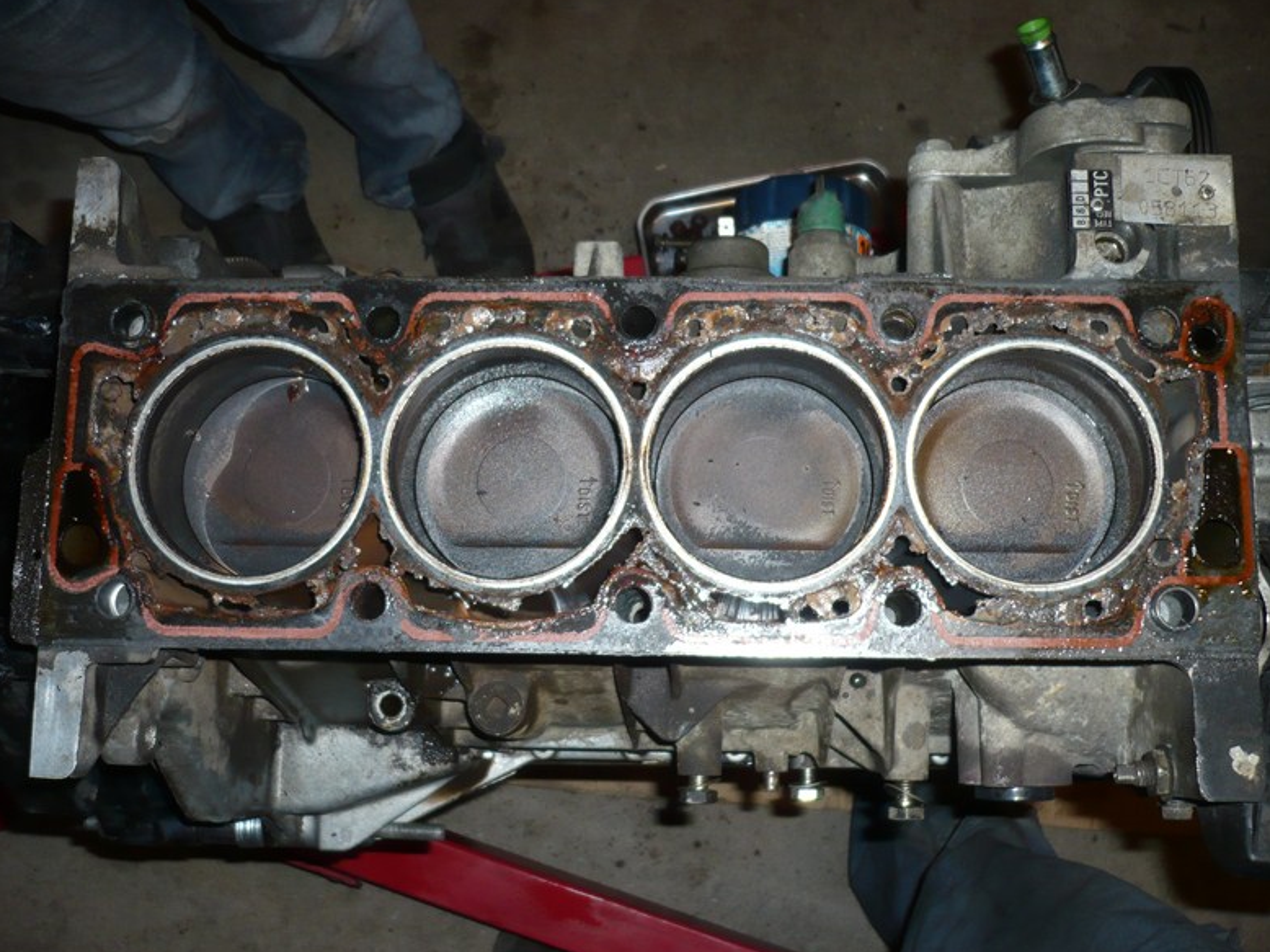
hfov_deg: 51.4
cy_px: 482
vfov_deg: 39.6
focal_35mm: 36
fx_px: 1320
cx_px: 637
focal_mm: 5.8
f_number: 2.8
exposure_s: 1/30
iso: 100
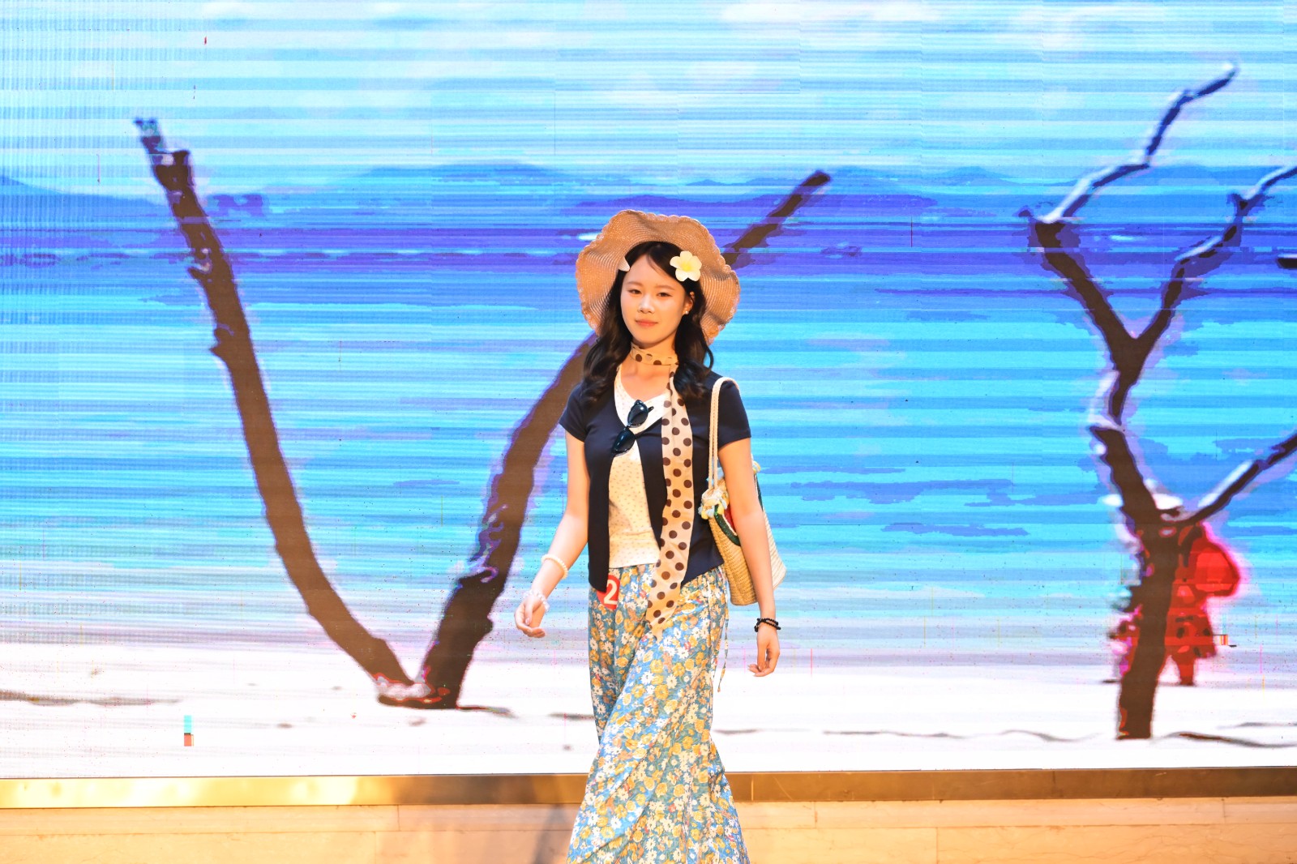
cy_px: 432
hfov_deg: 10.3
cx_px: 648
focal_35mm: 200
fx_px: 7204
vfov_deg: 6.9
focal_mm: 200
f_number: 8
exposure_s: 1/250
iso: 3200
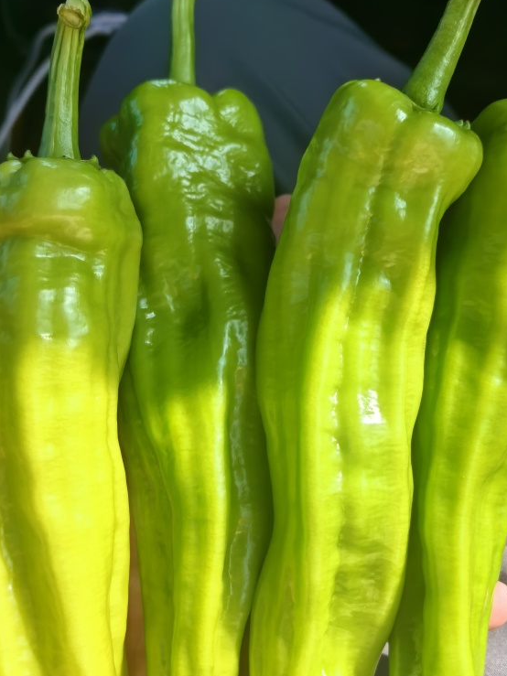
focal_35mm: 39
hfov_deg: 36.8
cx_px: 276
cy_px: 387
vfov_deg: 47.7
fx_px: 762
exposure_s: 1/354
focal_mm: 5.75
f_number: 2
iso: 50
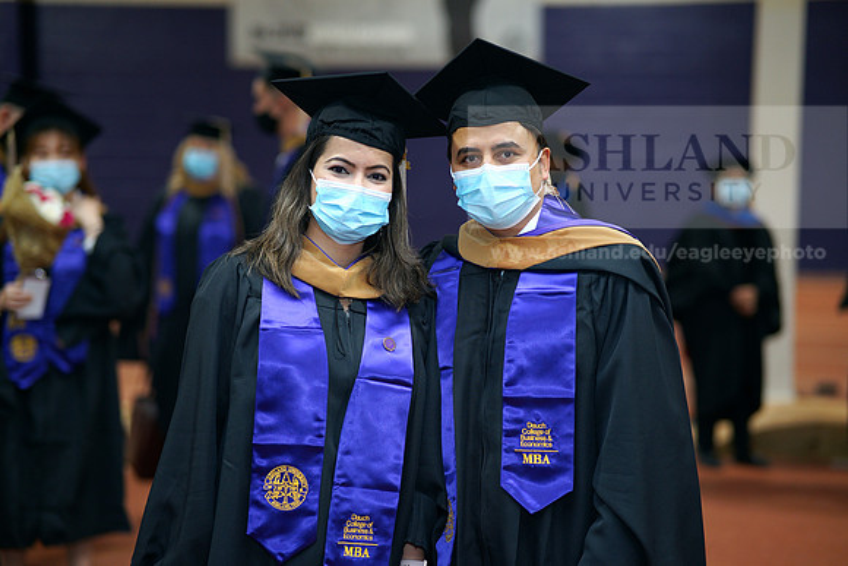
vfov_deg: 16.1
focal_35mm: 85
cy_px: 283
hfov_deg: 23.9
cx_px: 424
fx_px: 2003
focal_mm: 85
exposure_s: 1/200
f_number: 1.8
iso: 500
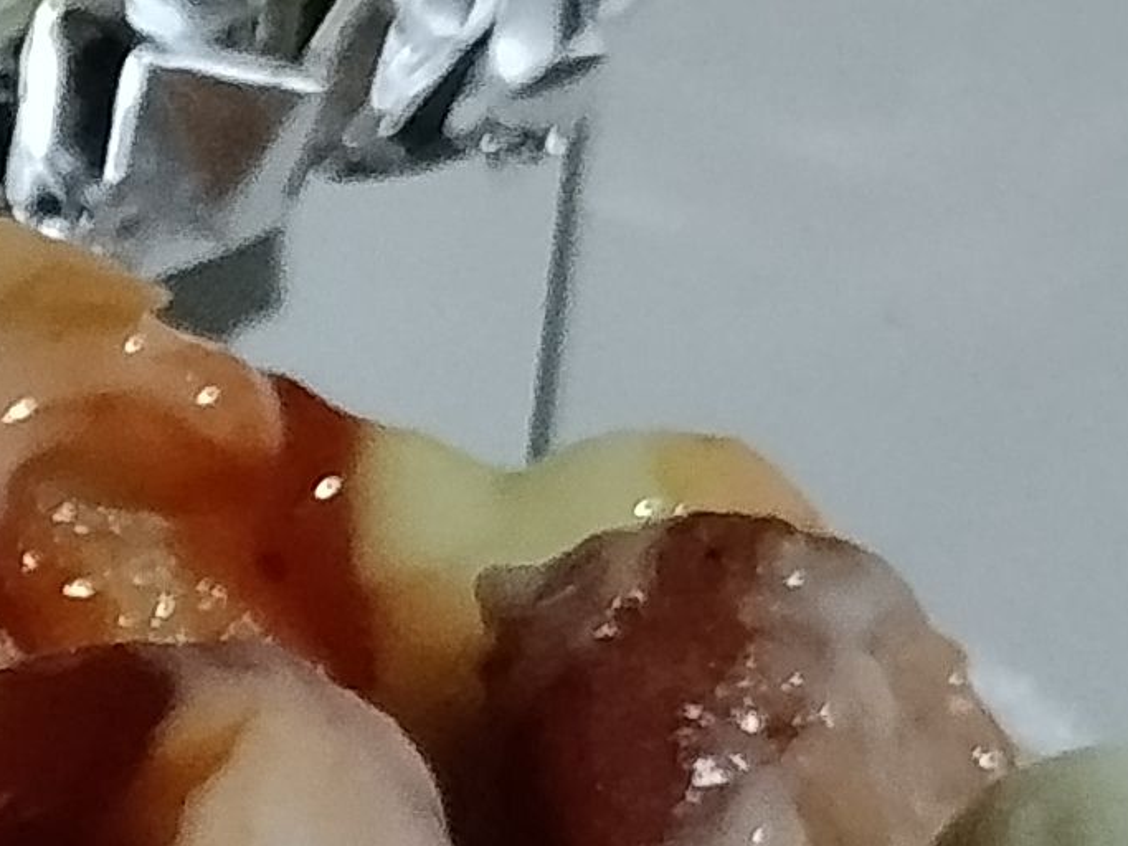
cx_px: -1331
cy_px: 1507
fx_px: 5669
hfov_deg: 10.2
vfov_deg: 8.2
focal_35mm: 174
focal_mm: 4.22
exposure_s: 1/30
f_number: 1.8
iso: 640
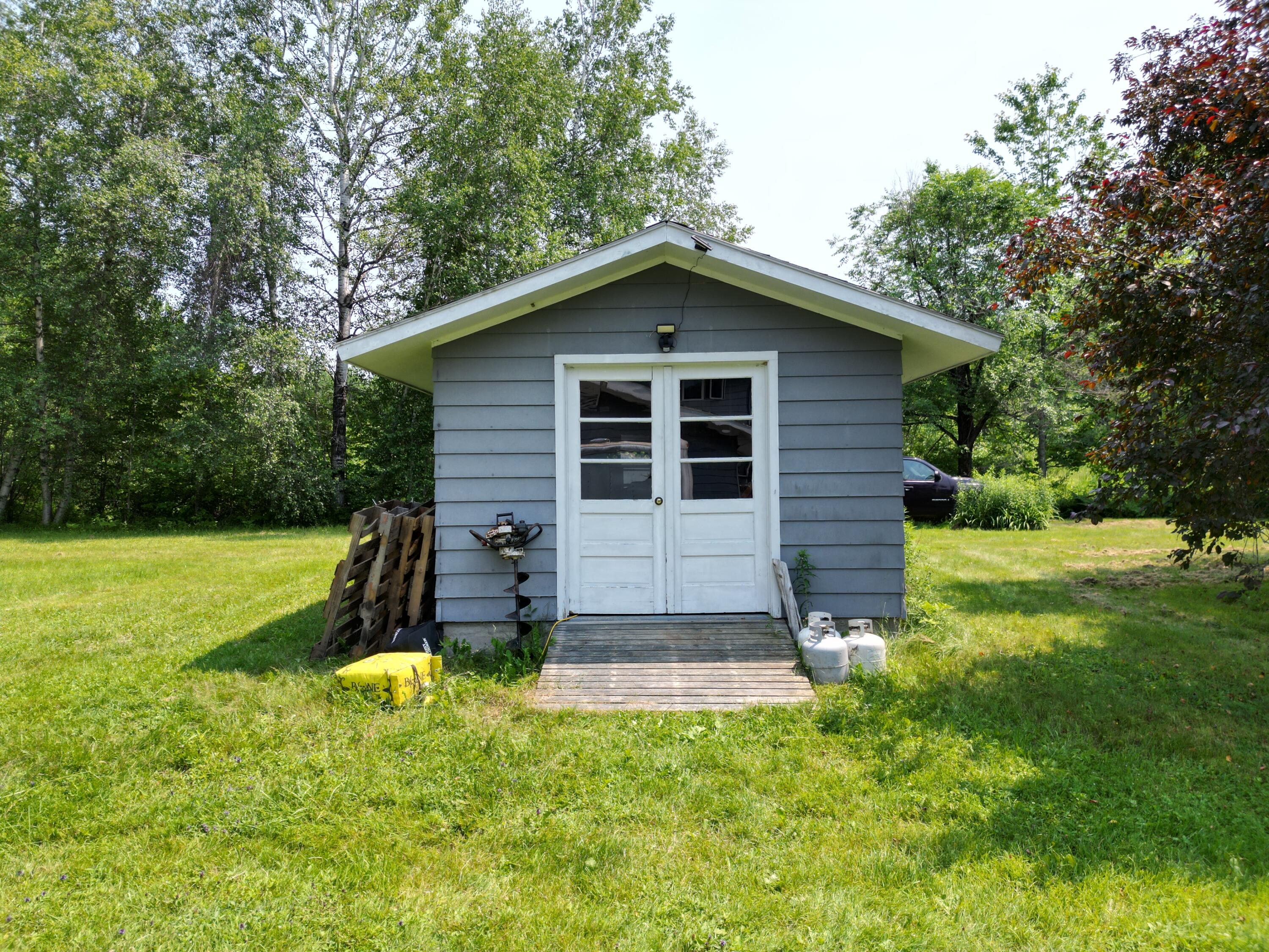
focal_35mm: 24
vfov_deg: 56.8
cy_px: 476
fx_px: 880
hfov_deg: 71.6
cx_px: 634
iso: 110
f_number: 1.7
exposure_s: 1/2000
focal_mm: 6.72
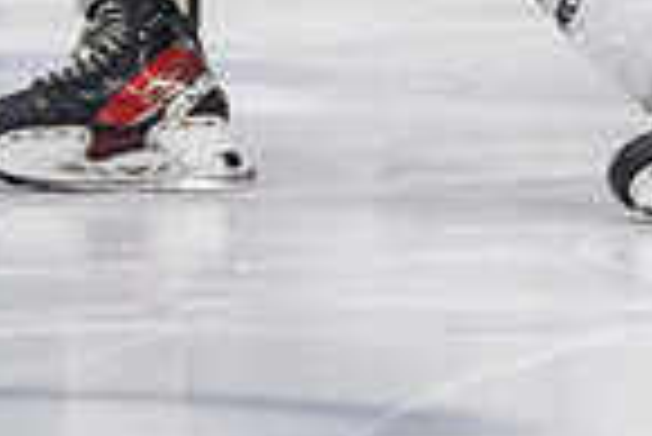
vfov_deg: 1.1
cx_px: 261
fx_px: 22244
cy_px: -361
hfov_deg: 1.7
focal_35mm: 1227
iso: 2000
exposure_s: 1/640
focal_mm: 160
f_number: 3.2
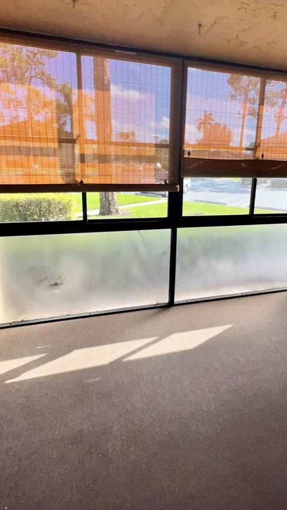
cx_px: 175
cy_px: 209
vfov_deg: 94.9
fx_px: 230
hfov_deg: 63.3
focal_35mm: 17
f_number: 1.8
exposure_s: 1/515
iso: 25
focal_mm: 1.57
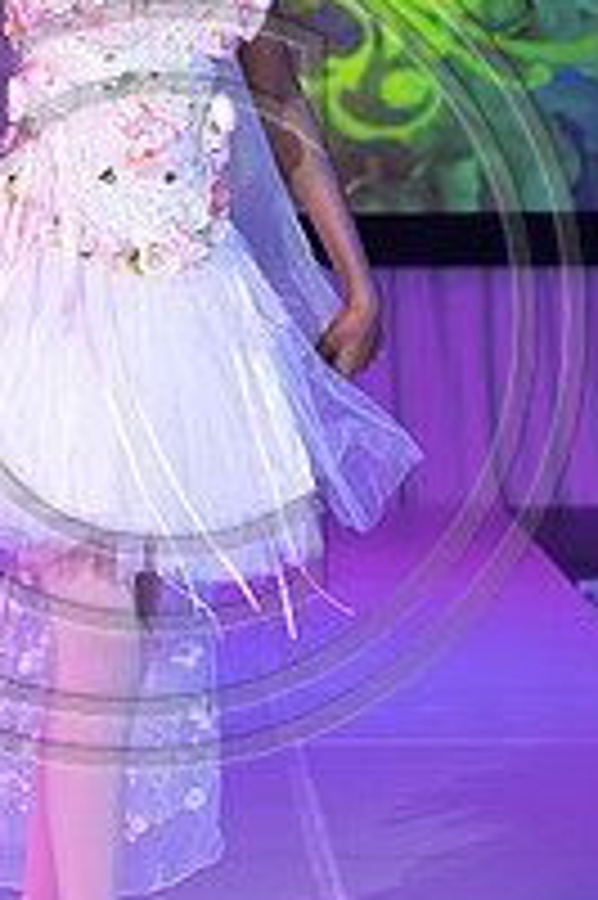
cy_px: 315
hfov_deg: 6.6
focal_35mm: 207
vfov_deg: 9.9
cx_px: 133
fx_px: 5166
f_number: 5.6
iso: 2000
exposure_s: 1/400
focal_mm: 92
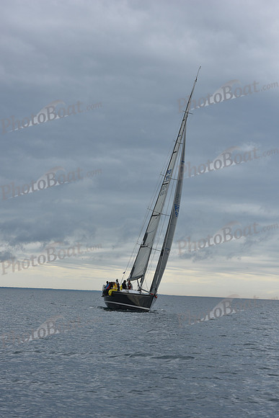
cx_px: 140
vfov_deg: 23.9
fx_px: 987
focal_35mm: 85
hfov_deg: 16.1
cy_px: 209
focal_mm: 85
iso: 250
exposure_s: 1/800
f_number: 8
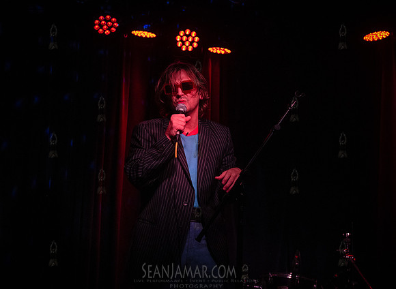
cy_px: 144
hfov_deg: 35.0
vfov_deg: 26.0
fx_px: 628
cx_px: 179
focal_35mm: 55
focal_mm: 52
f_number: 4
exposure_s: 1/400
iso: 10000
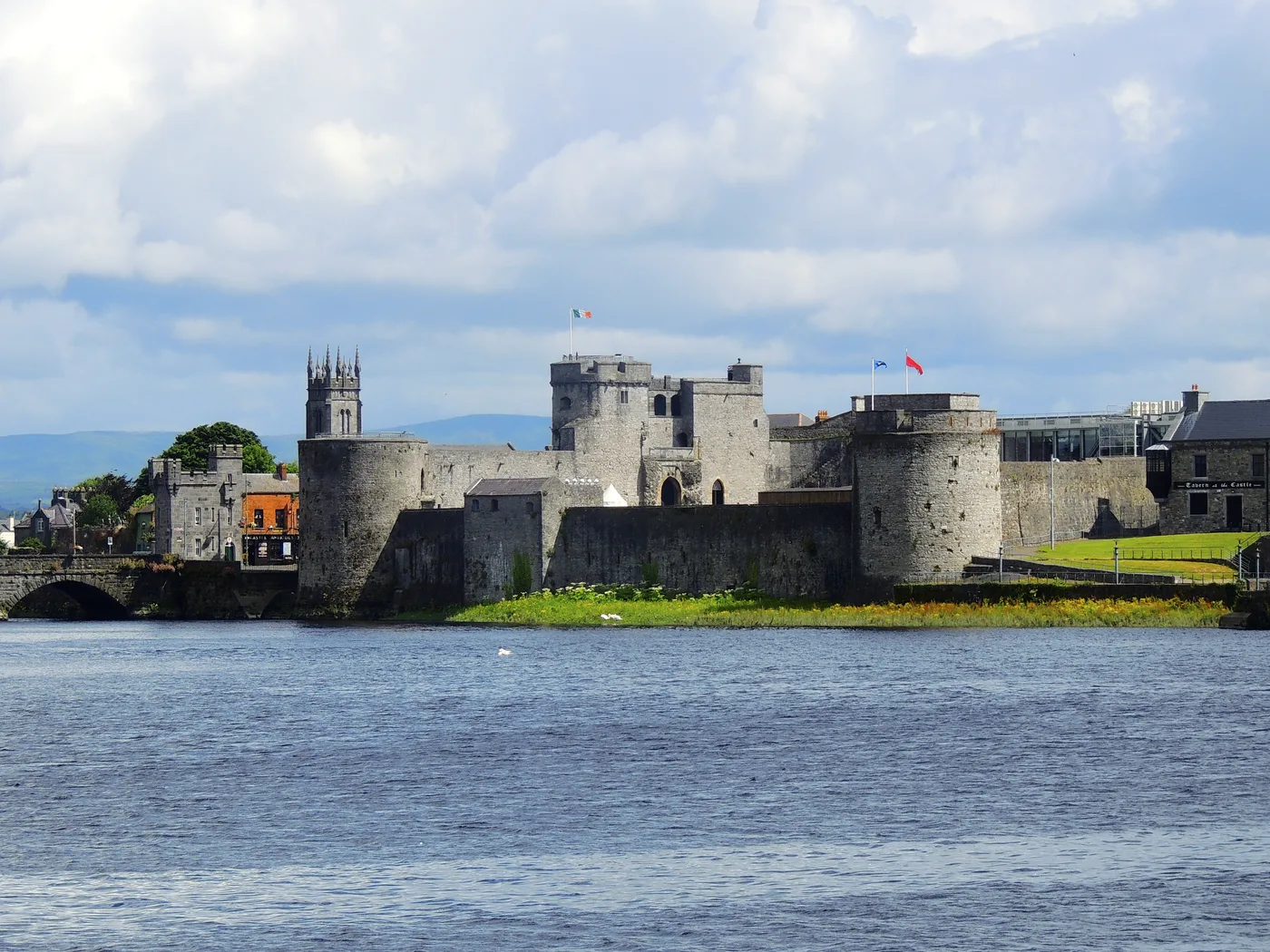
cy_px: 476
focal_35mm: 155
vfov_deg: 9.6
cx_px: 635
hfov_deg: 12.7
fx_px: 5687
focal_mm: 27.6
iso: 100
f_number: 4.4
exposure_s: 1/640
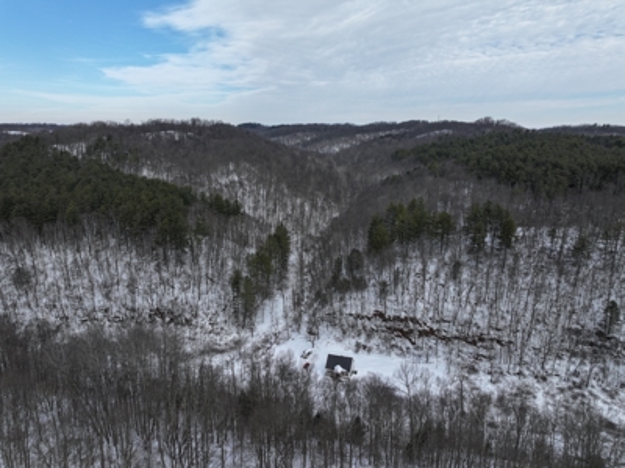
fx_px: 433
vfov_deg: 56.8
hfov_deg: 71.6
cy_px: 234
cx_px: 312
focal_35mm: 24
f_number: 2.8
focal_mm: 12.29
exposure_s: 1/1250
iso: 100
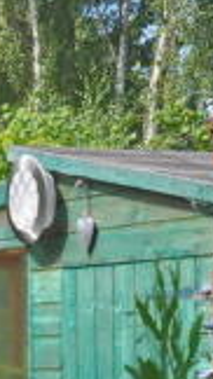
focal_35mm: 165
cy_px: 351
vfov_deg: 12.9
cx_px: -281
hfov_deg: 7.0
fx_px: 1658
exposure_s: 1/250
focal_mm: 26
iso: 200
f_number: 8
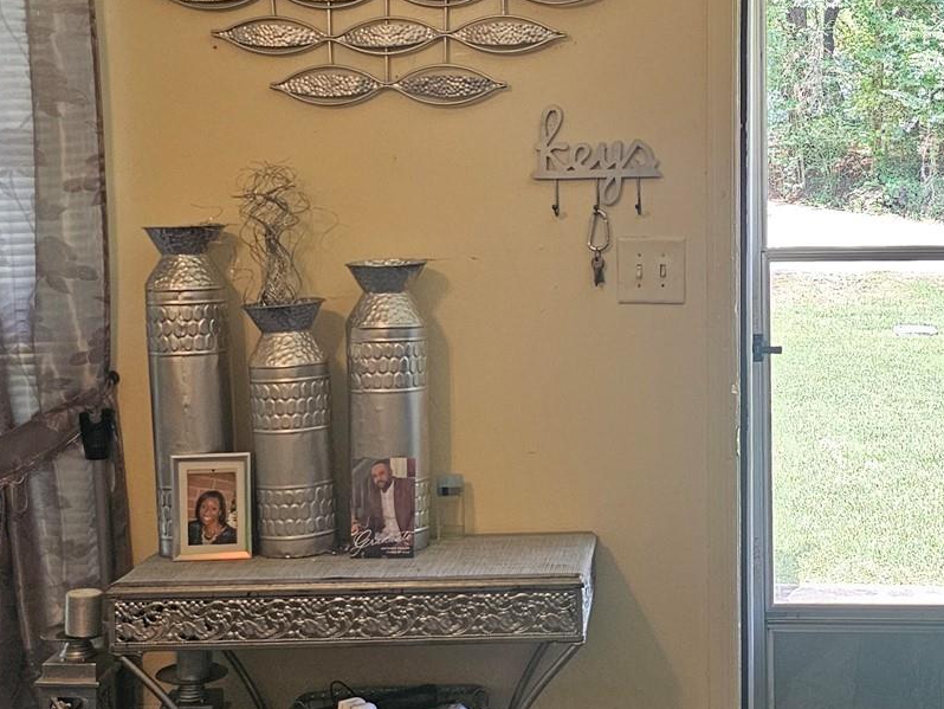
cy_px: 318
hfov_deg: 32.4
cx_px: 635
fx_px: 1609
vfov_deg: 24.8
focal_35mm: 59
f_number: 1.7
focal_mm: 6.3
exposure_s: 1/120
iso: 250
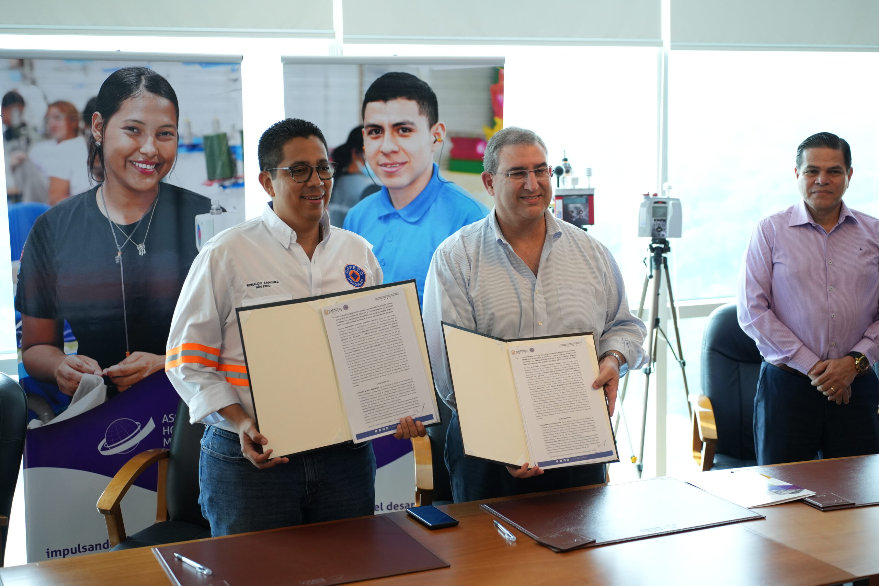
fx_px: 1196
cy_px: 293
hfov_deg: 40.3
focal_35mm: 49
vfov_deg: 27.5
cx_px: 440
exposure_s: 1/500
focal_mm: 49
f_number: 2.8
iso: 1600
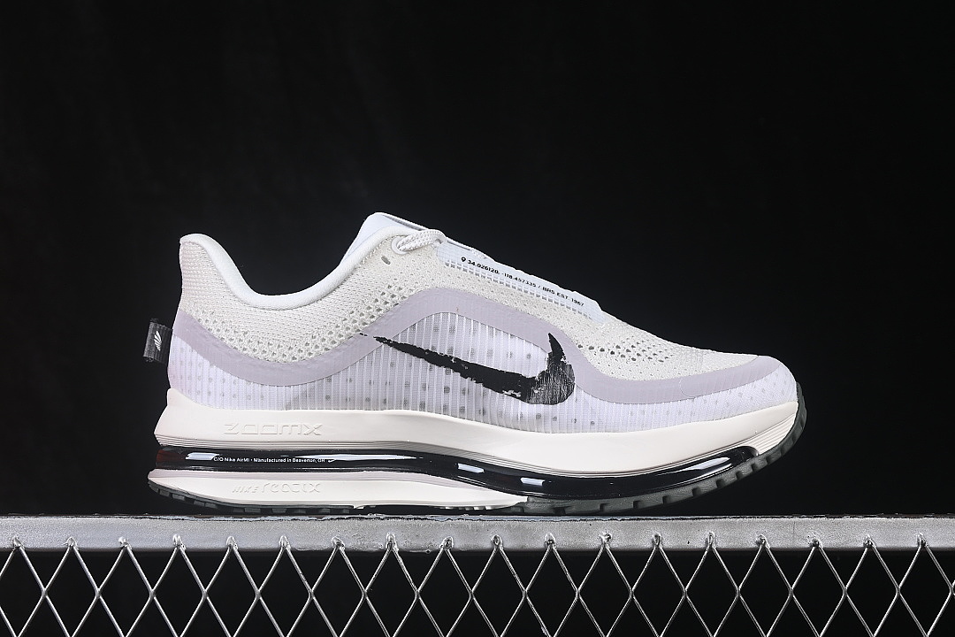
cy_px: 318
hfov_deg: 27.0
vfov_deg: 18.2
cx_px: 478
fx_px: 1989
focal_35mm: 75
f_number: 8
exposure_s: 1/80
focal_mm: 50
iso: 160
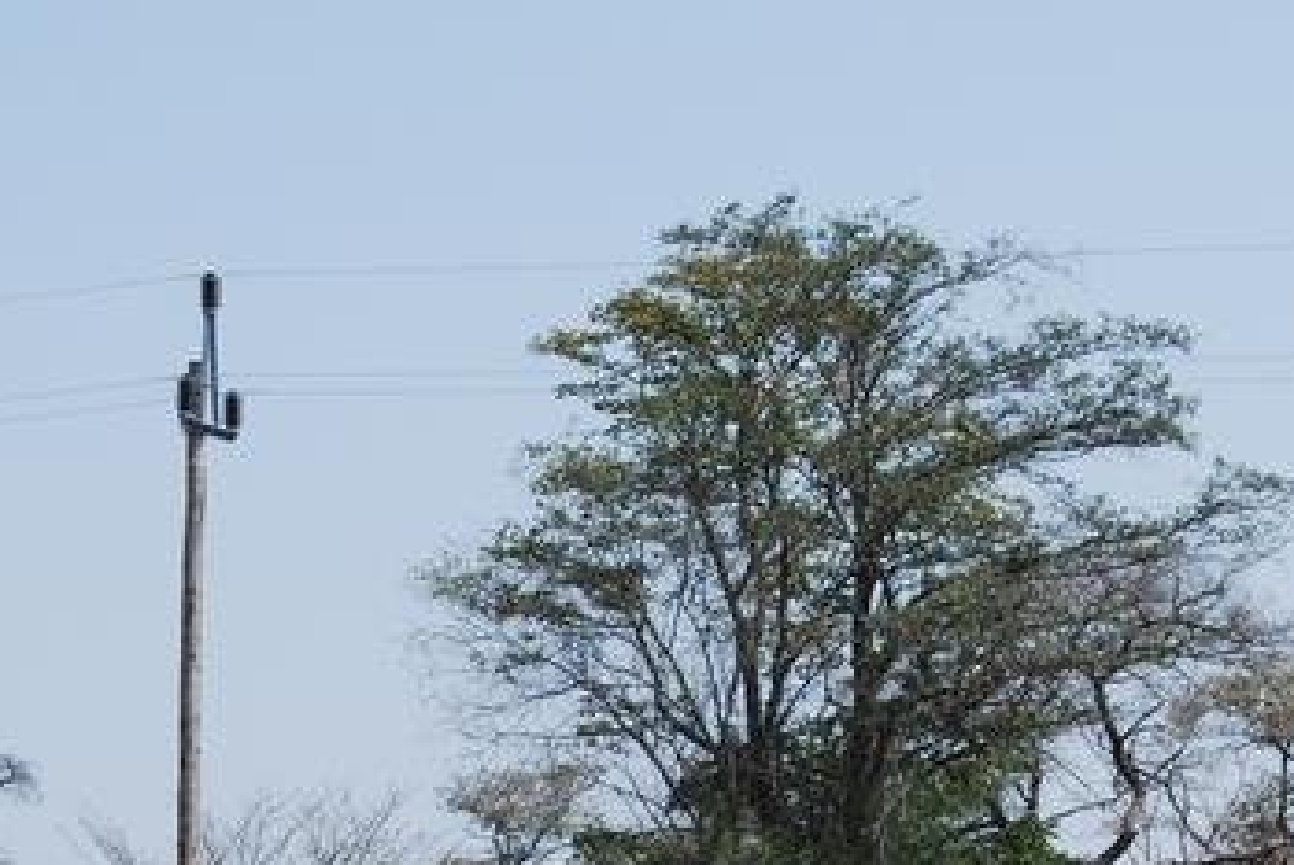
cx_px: 285
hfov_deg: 12.3
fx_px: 6008
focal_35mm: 167
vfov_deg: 8.1
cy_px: 1196
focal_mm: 38
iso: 100
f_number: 8
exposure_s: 1/250
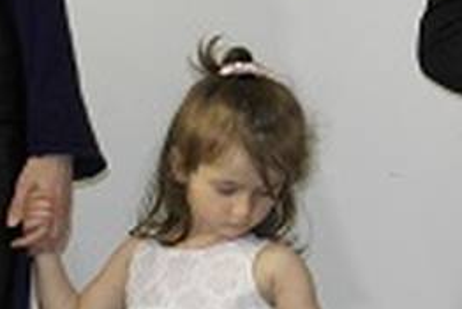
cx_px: 563
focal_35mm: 151
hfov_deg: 13.2
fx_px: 1939
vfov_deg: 9.1
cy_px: 170
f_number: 3.5
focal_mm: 22
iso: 400
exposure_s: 1/40
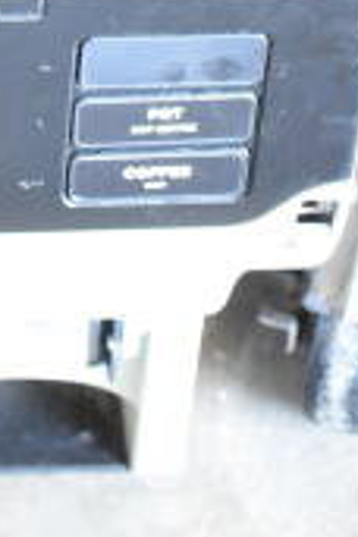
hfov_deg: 8.4
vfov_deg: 11.9
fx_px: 2386
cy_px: -389
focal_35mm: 160
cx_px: -122
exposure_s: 1/30
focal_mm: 20
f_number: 3.8
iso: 3200
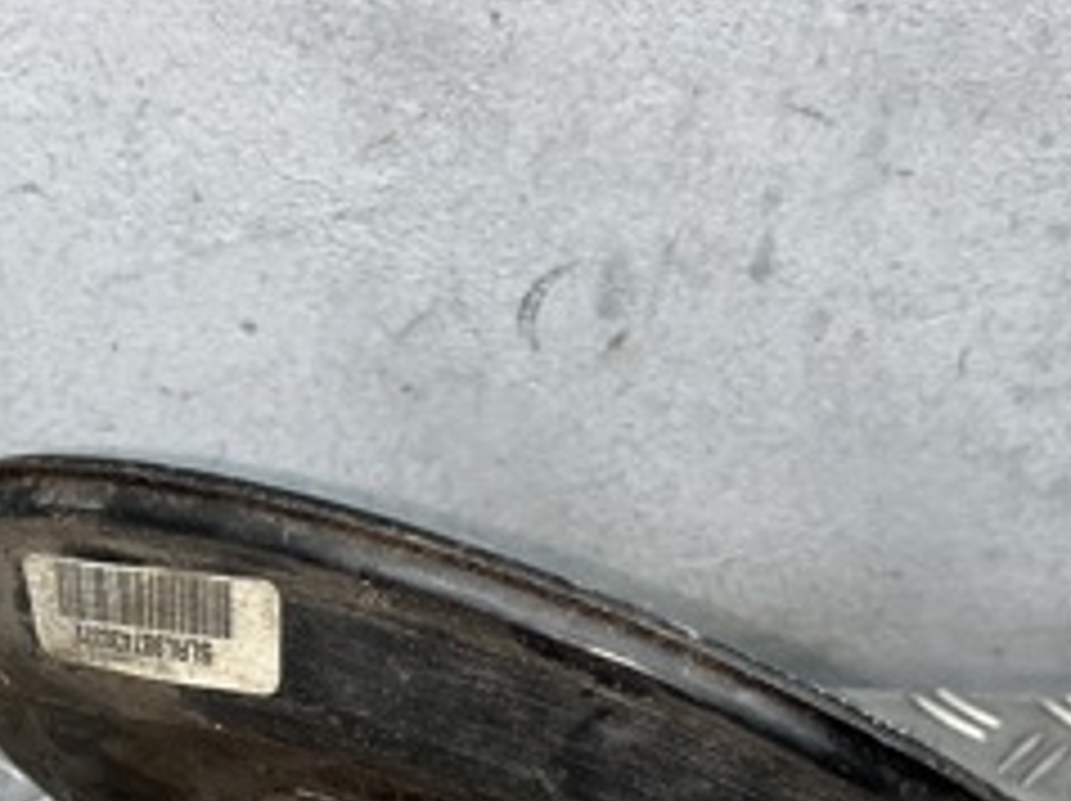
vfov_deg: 20.3
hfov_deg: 27.7
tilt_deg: -45.5
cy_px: 817
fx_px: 2164
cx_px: 382
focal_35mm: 70
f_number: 1.6
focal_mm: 5.1
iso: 32
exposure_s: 1/101
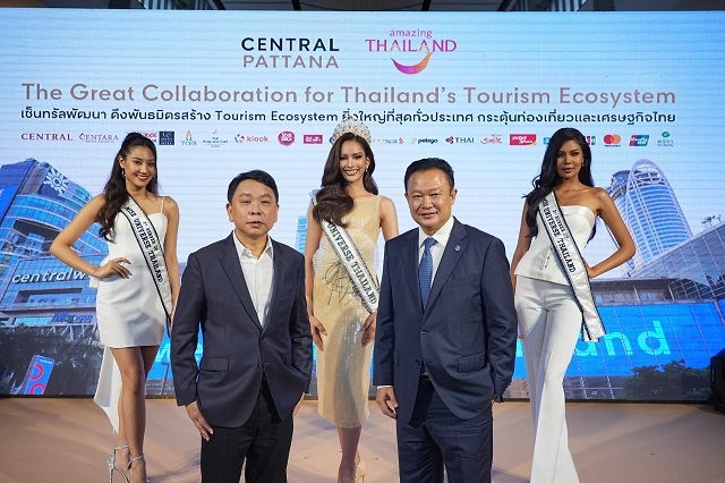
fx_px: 644
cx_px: 362
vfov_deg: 41.1
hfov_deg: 58.7
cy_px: 242
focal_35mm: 32
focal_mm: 32
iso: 500
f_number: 5
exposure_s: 1/200
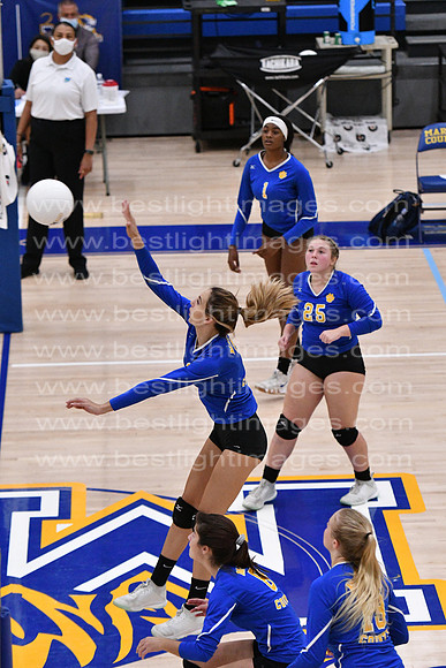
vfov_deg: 11.8
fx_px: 3231
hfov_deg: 7.9
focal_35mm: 174
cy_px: 334
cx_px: 223
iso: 6400
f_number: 3.2
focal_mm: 116
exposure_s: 1/1250
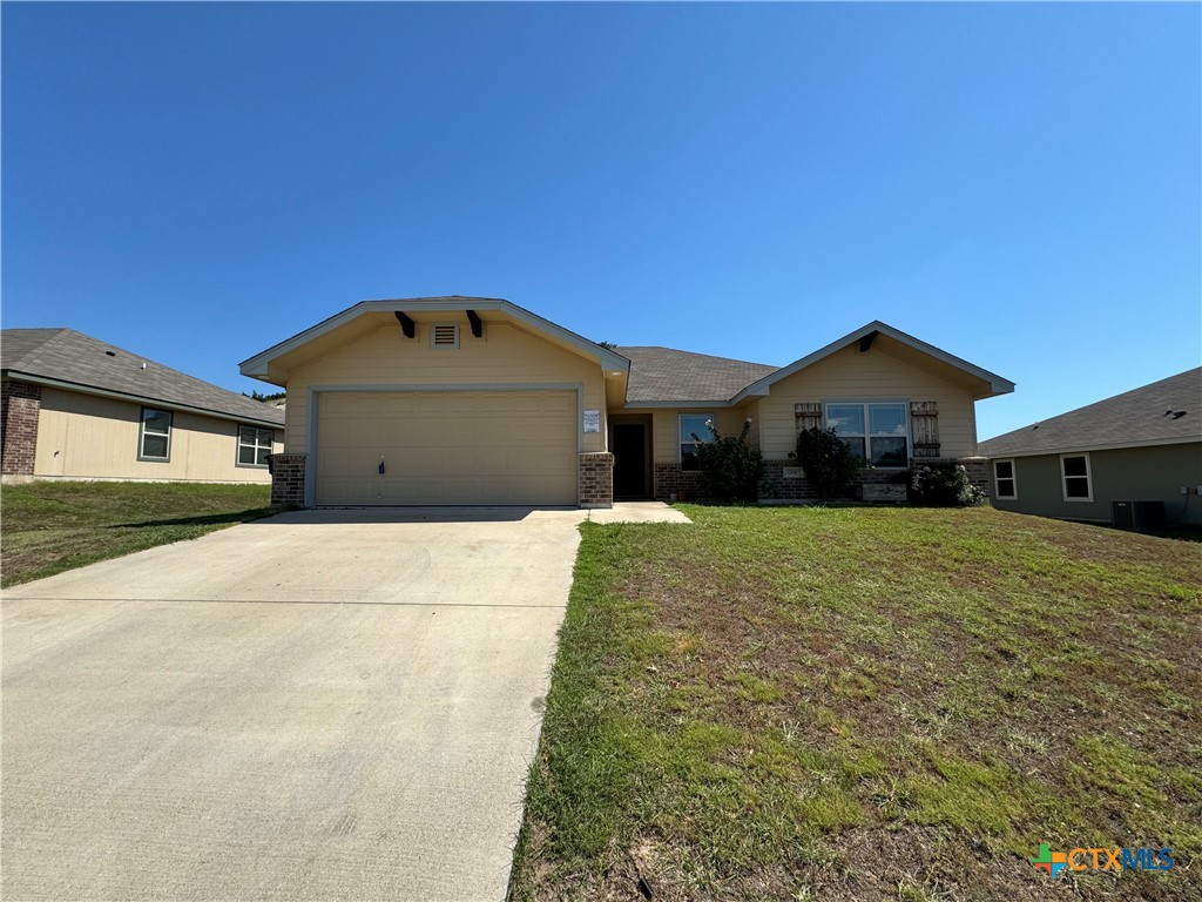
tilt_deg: +6.8
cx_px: 601
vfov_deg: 85.7
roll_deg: +0.7
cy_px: 451
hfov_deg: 102.1
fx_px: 486
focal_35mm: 14
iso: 50
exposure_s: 1/2208
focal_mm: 2.22
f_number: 2.2
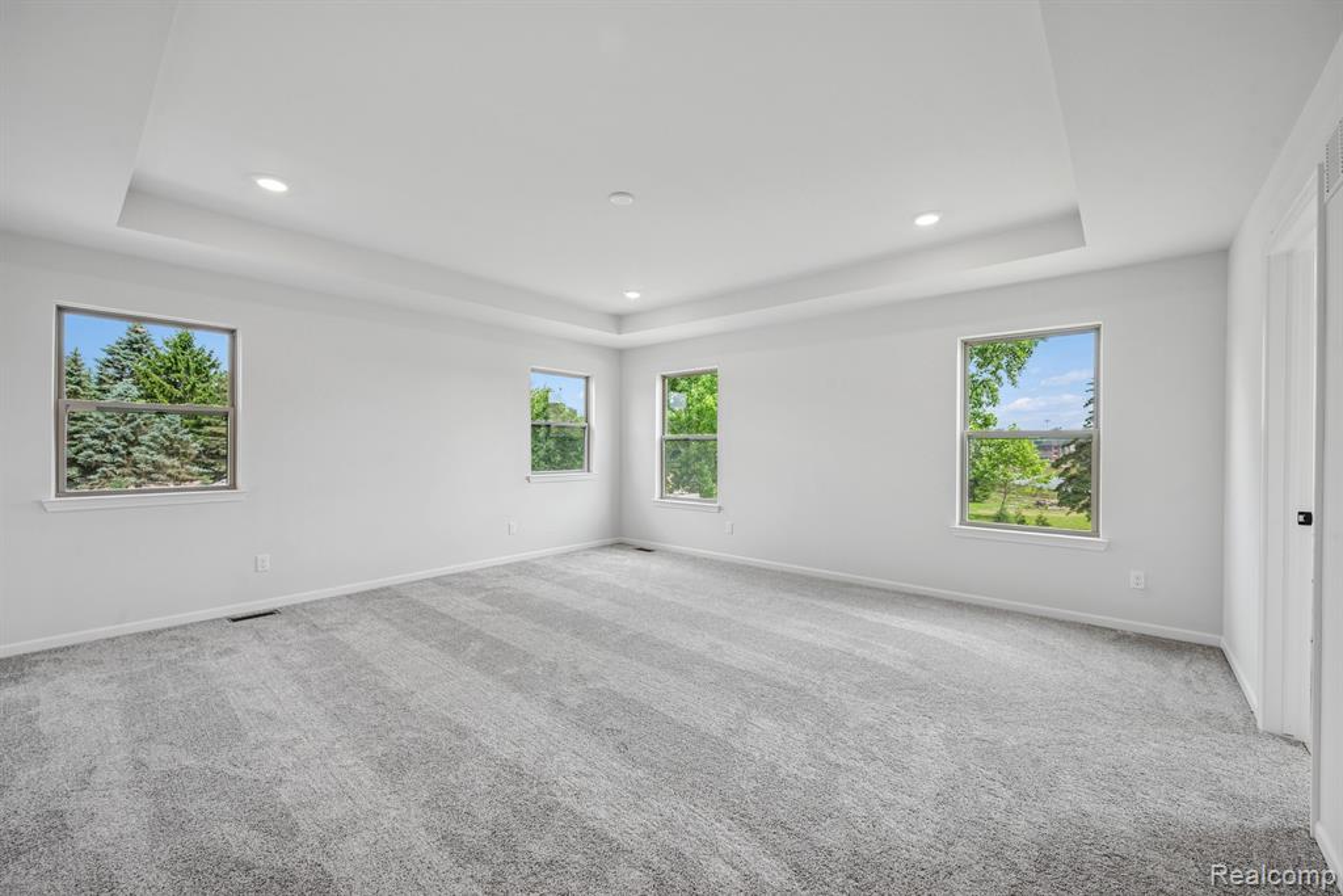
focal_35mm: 14
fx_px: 522
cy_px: 448
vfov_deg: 81.2
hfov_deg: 104.2
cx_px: 672
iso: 100
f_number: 9
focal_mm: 14
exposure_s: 1/4
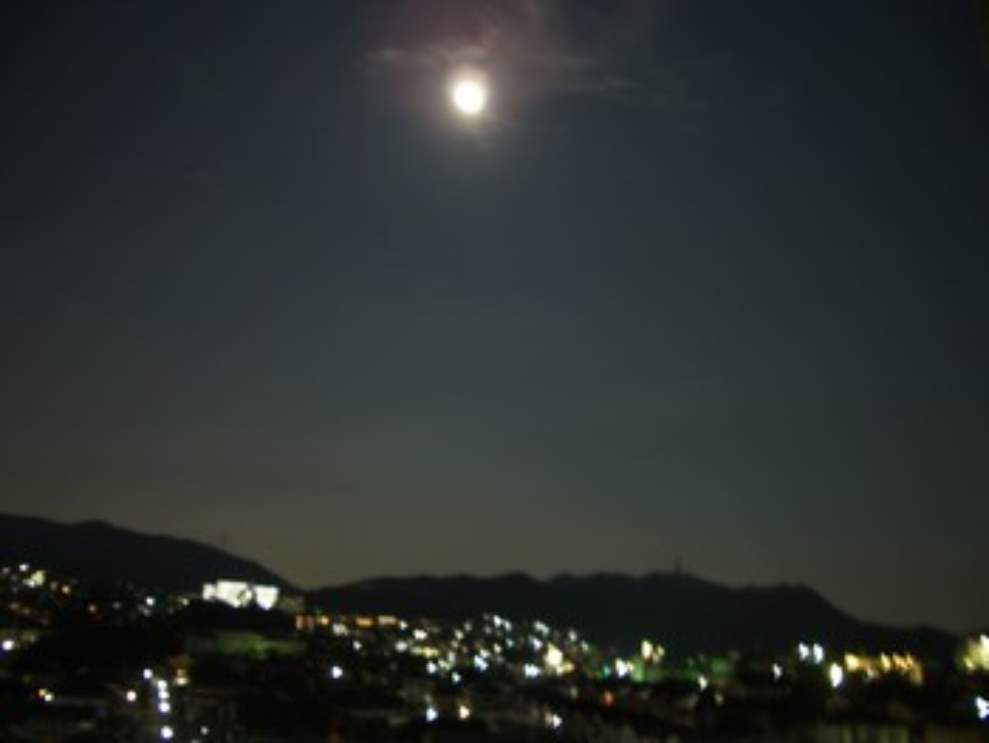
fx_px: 1001
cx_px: 494
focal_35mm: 35
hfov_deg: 52.6
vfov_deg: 40.7
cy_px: 372
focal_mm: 5.8
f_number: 2.6
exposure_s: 4
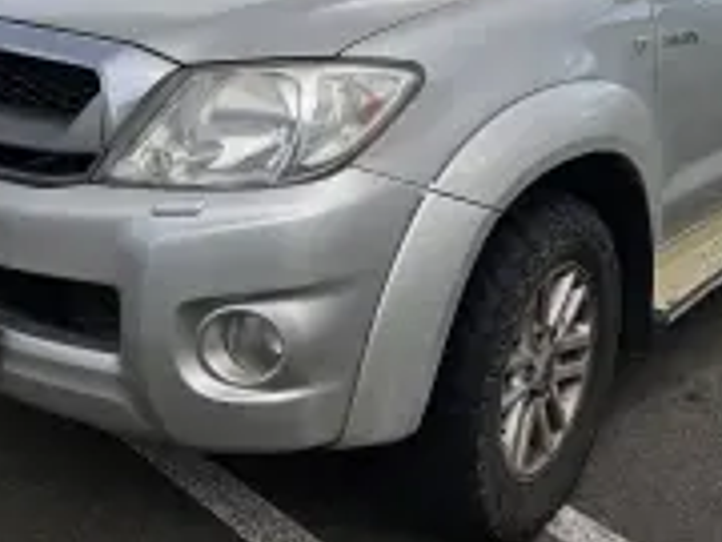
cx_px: 501
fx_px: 959
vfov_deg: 30.5
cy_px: 88
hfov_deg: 40.5
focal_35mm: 46
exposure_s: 1/180
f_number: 1.8
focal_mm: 5.4
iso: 80
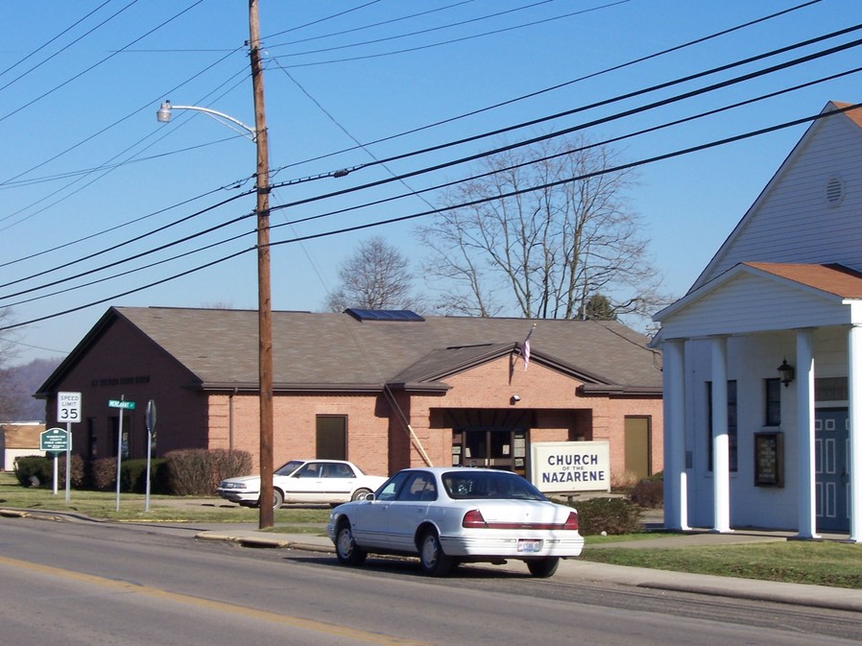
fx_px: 2041
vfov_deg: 18.0
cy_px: 323
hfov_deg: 23.8
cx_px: 431
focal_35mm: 82
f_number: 8
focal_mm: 13.5
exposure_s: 1/250
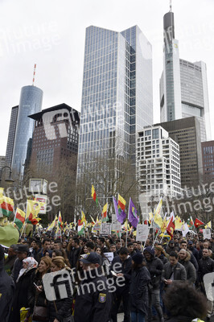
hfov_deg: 43.5
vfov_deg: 62.0
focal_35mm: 30
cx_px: 107
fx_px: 268
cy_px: 161
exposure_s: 1/250
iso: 400
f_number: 8
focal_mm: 30
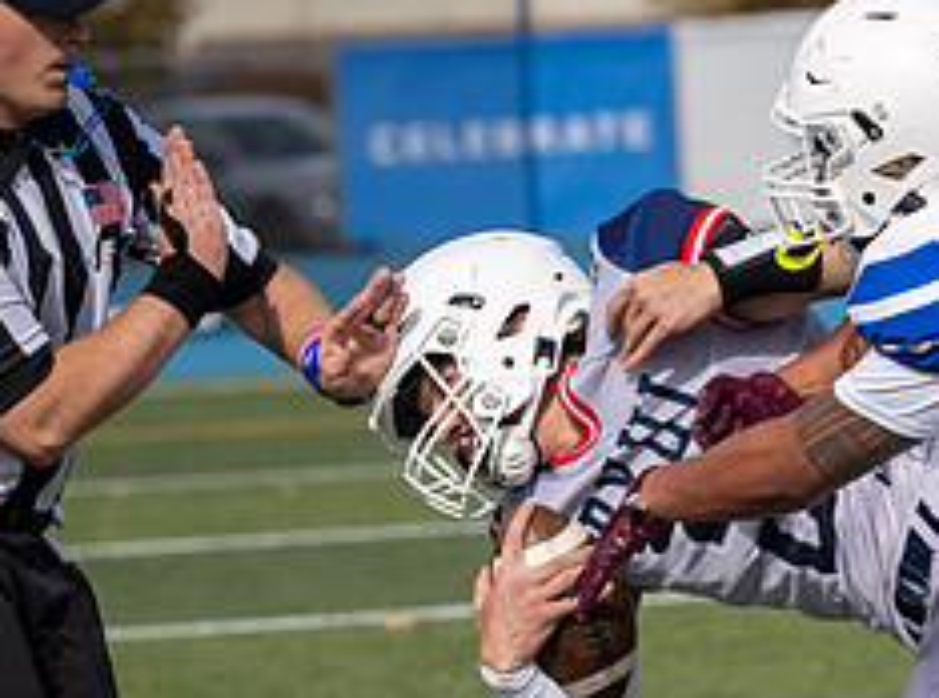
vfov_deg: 4.4
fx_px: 9113
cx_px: 1250
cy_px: 559
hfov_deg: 5.9
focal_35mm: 337
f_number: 4
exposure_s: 1/1600
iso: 100
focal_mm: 125
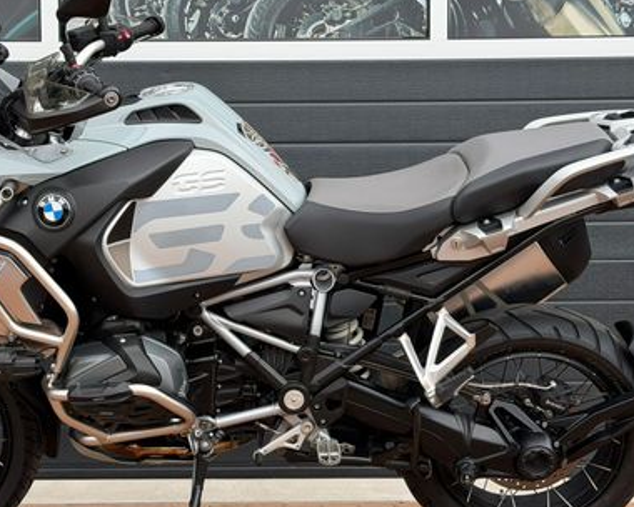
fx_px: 1482
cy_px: 282
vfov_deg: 19.4
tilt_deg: -3.3
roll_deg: +0.2
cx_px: 249
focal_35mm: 79
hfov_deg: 24.1
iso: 80
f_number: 1.78
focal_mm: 6.76
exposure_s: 1/1041
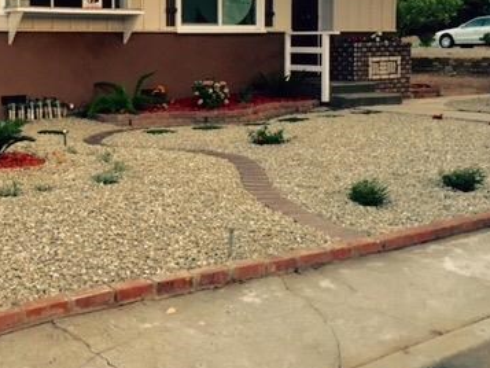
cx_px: 169
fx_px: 736
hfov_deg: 36.5
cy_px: 103
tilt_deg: -3.9
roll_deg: -0.4
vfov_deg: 27.7
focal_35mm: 52
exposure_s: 1/40
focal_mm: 4.15
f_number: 2.2
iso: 32
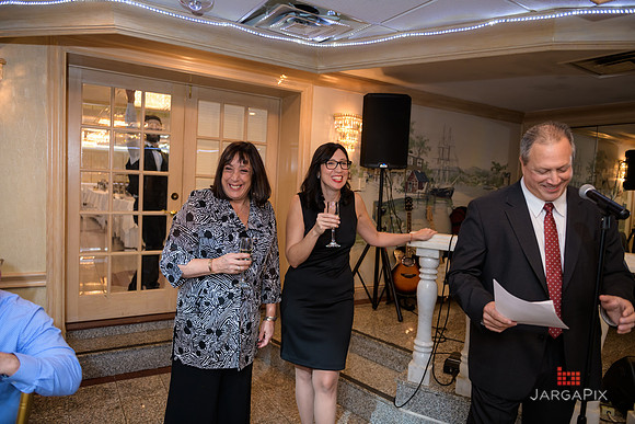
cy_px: 212
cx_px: 318
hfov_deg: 73.7
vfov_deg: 53.2
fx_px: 423
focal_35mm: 24
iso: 800
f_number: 3.2
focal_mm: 24
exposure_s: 1/125
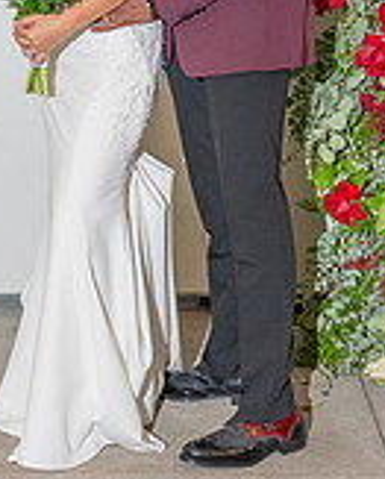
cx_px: 83
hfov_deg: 13.2
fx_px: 1662
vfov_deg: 15.9
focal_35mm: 117
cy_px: -57
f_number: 4
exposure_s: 1/200
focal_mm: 26
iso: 800
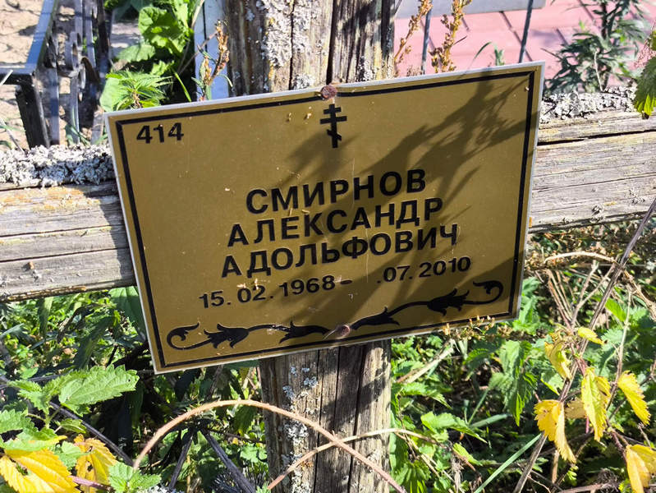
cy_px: 246
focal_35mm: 50
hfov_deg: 38.2
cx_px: 328
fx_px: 948
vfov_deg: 29.1
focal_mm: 4.71
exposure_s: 1/523
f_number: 1.7
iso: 50
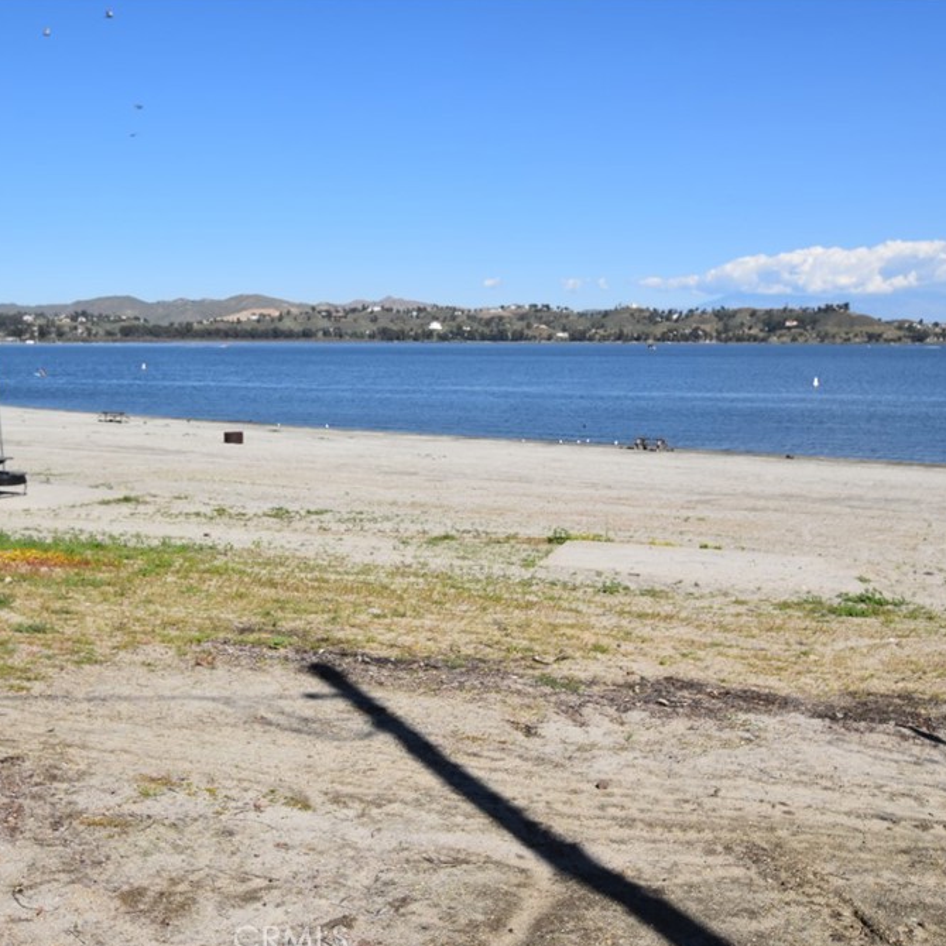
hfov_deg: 42.7
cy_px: 477
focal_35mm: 39
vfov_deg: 42.8
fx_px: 1206
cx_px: 397
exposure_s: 1/400
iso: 200
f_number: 10
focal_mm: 20
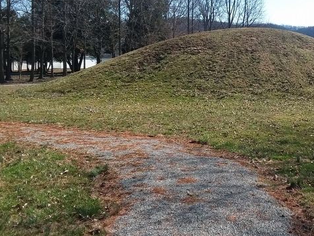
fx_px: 445
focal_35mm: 49
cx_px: 243
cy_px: 96
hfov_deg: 37.7
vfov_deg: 29.6
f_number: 1.9
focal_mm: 2.47
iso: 40
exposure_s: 1/1199
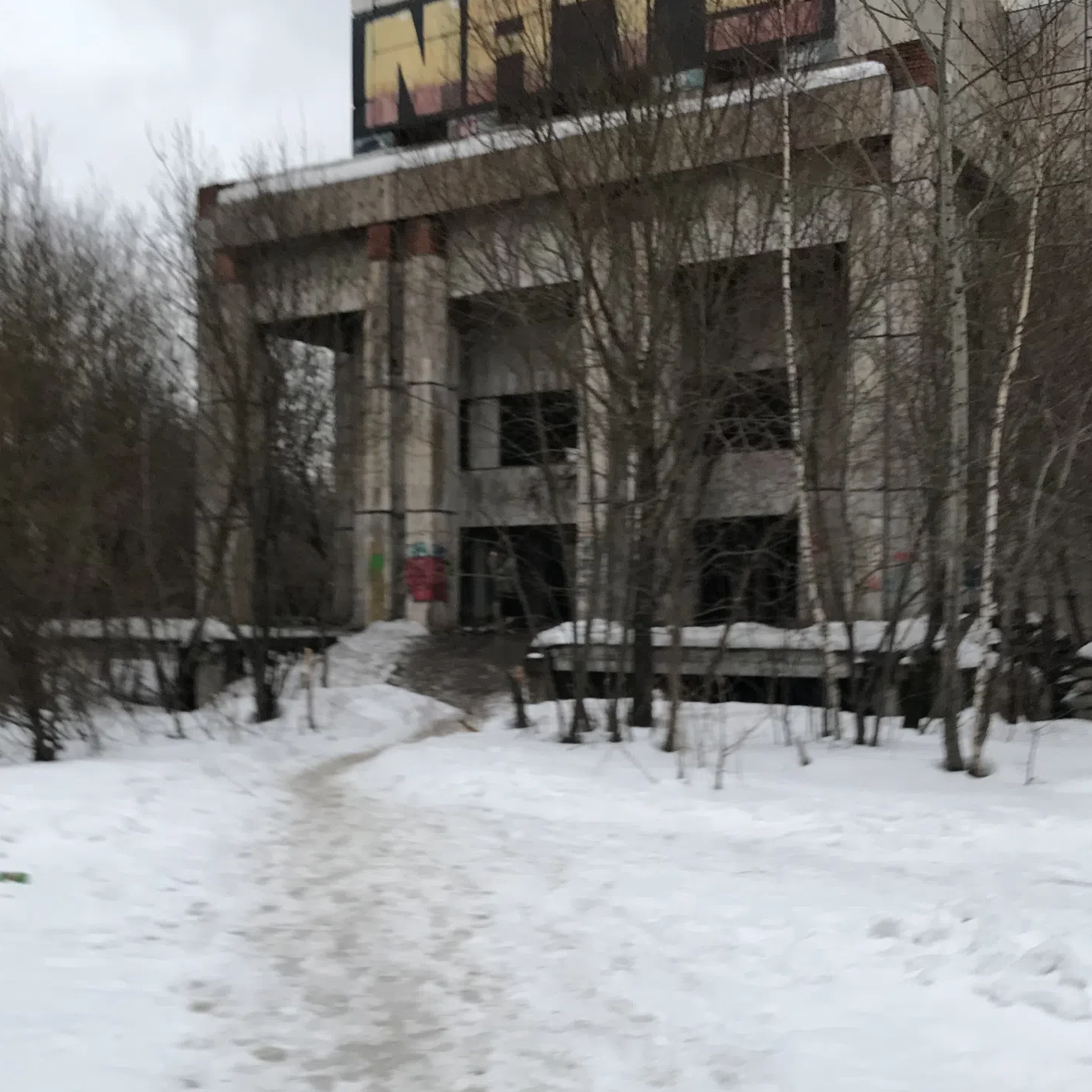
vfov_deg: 40.7
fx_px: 1463
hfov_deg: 40.9
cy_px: 664
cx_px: 522
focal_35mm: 41
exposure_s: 1/100
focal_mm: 3.99
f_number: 1.8
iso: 32
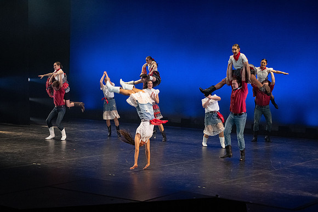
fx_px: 692
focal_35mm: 78
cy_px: 118
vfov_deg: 17.4
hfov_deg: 25.9
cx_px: 156
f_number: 2.8
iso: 3200
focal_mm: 70
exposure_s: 1/800
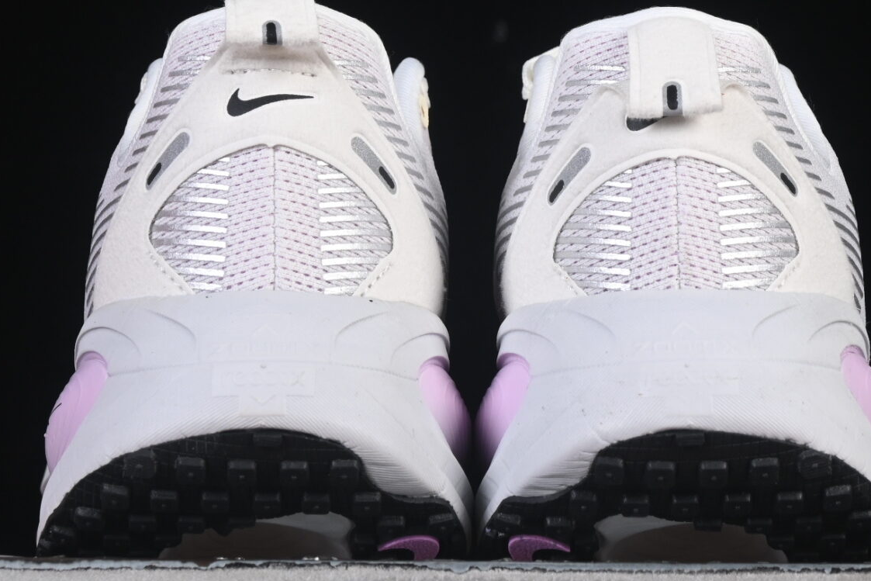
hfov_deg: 12.0
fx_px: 4137
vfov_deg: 8.0
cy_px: 153
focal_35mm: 171
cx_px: 491
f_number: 8
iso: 160
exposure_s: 1/80
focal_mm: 50
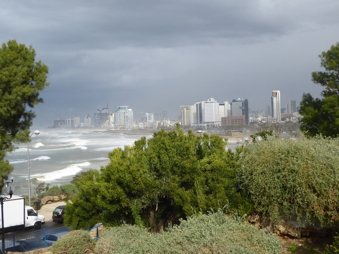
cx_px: 170
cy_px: 127
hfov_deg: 38.9
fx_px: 480
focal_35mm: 49
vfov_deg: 29.7
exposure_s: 1/640
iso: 80
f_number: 4
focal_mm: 8.4
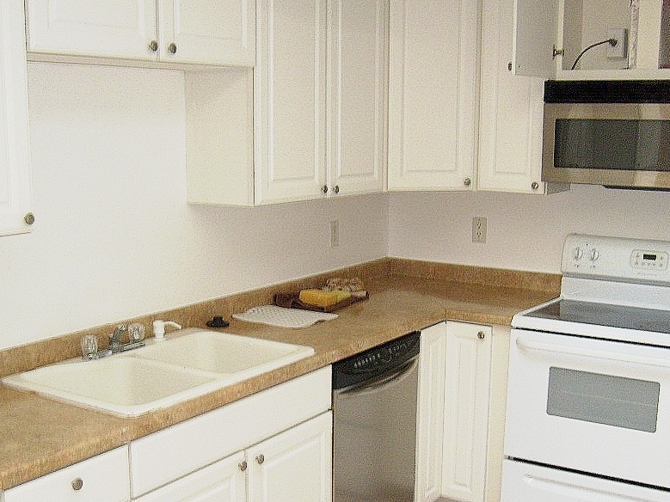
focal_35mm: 46
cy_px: 292
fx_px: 890
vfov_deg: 31.4
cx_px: 347
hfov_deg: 41.2
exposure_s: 1/10
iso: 100
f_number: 2.8
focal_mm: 5.8
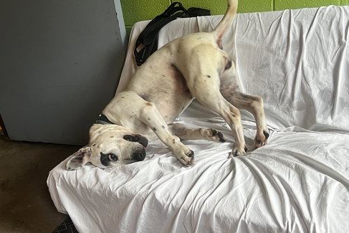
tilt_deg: -25.5
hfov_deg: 51.9
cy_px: 123
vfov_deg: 36.0
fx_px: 359
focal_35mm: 37
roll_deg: +8.9
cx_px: 173
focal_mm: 5.7
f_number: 1.5
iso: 160
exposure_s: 1/60
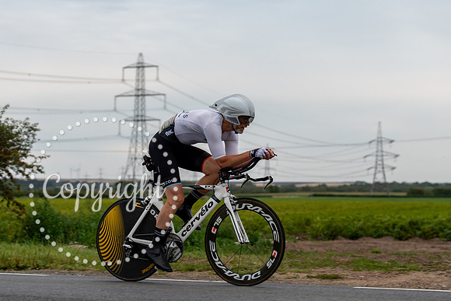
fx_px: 1092
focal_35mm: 87
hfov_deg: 23.3
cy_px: 143
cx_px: 234
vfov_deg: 15.7
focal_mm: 70
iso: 1600
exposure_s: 1/800
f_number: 3.5
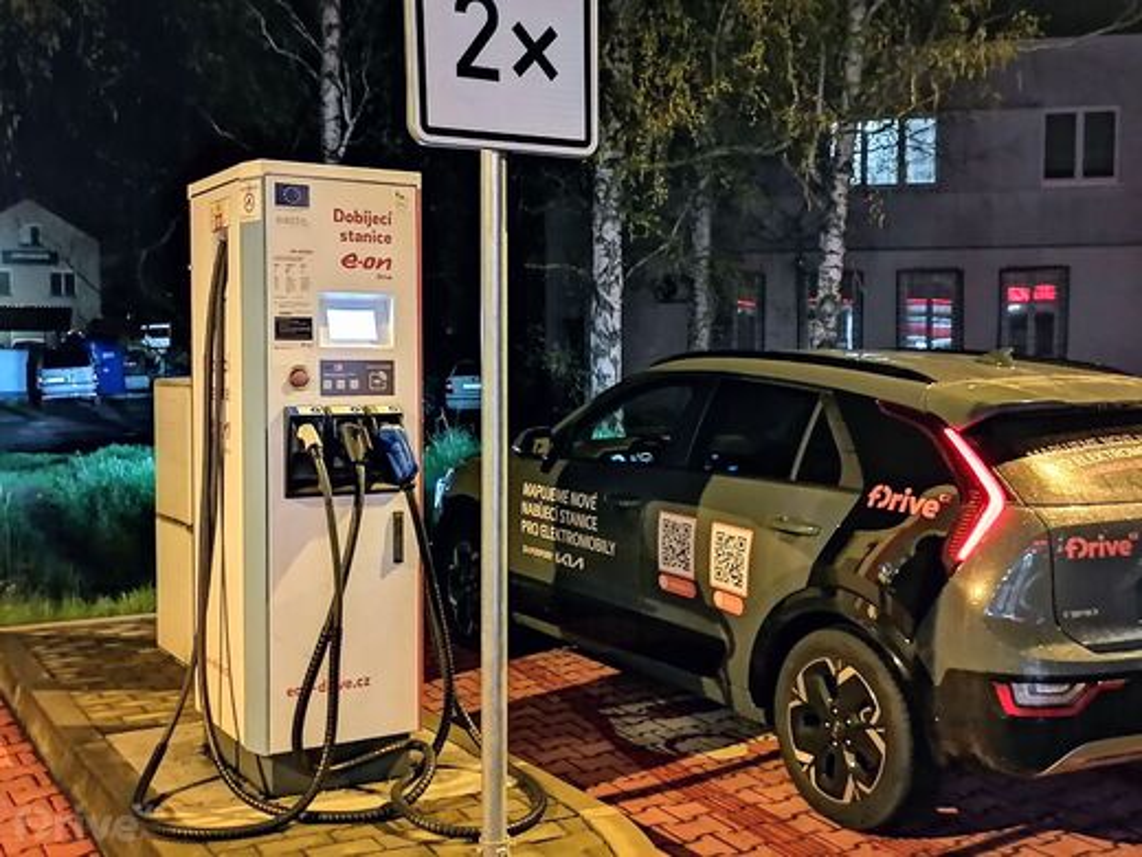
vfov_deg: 35.1
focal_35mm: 41
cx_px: 571
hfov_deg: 45.8
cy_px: 428
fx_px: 1353
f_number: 1.8
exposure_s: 4
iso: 800
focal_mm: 5.3
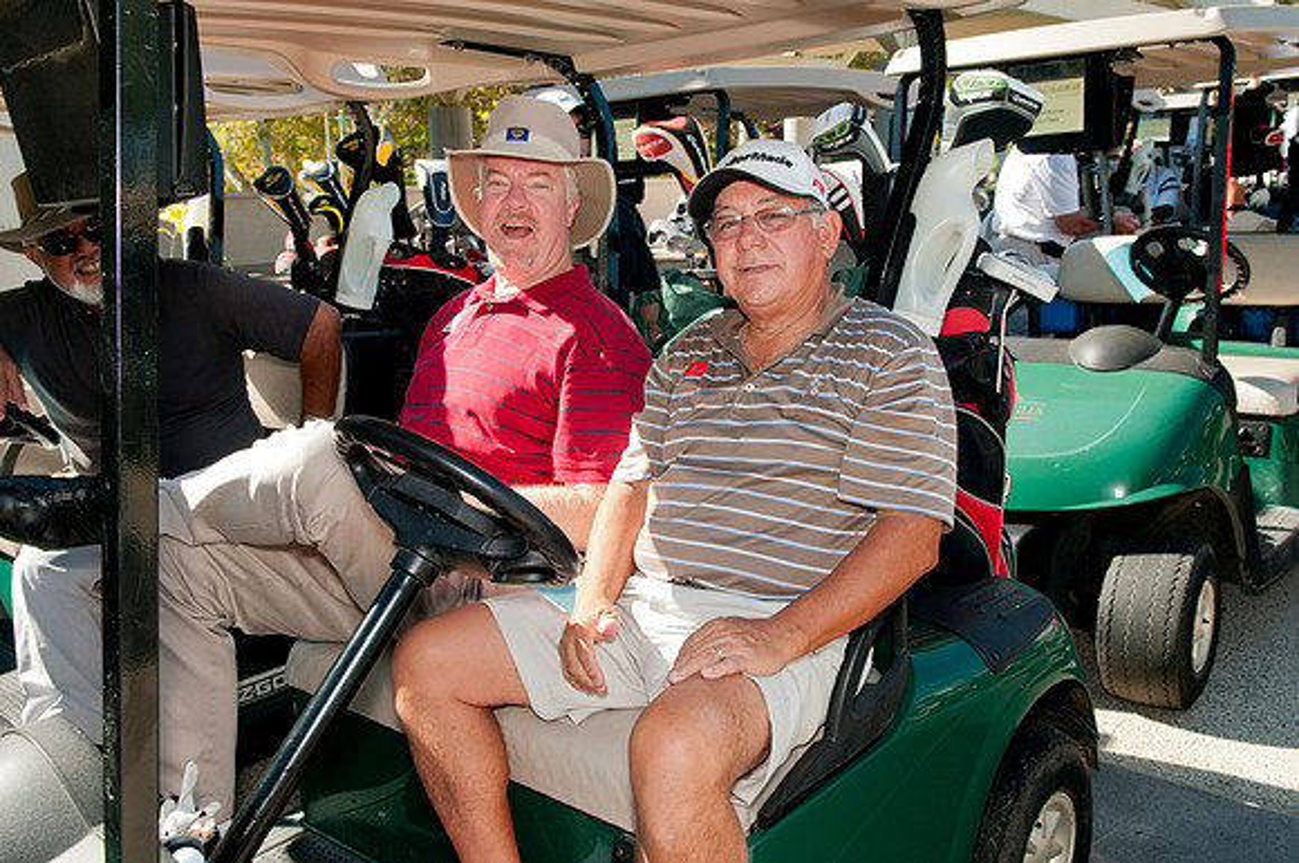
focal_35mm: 33
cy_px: 432
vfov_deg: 39.9
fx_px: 1189
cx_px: 650
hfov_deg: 57.3
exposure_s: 1/125
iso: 400
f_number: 7.1
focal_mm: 22
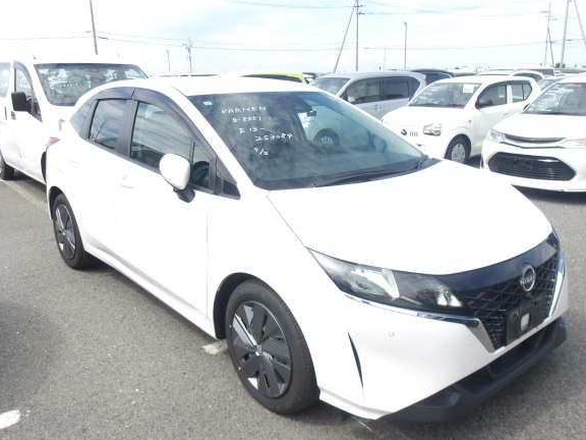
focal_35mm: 30
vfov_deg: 46.8
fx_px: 508
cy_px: 226
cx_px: 302
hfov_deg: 60.0
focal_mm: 4.9
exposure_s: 1/60
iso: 100
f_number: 10.4
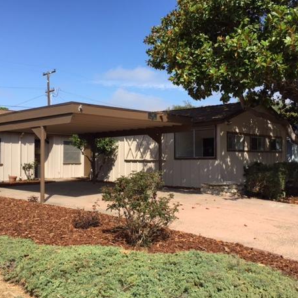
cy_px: 146
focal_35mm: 36
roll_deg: -1.3
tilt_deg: +0.3
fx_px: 351
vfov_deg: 46.0
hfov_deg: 46.0
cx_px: 133
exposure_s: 1/1647
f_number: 2.2
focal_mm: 4.15
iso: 32
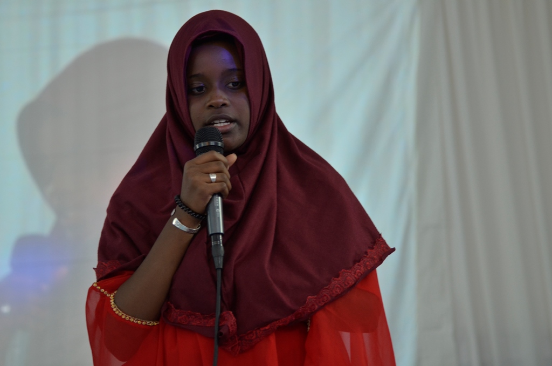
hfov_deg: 14.4
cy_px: 183
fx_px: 2180
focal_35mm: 142
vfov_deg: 9.6
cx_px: 276
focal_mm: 95
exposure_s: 1/50
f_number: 4
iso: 640
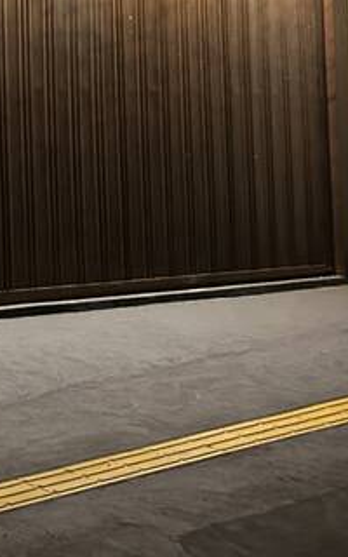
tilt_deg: +6.6
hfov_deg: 12.8
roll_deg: -0.8
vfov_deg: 21.4
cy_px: -21
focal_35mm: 93
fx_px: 1411
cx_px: -268
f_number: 1.5
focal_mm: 5.7
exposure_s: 1/30
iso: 640
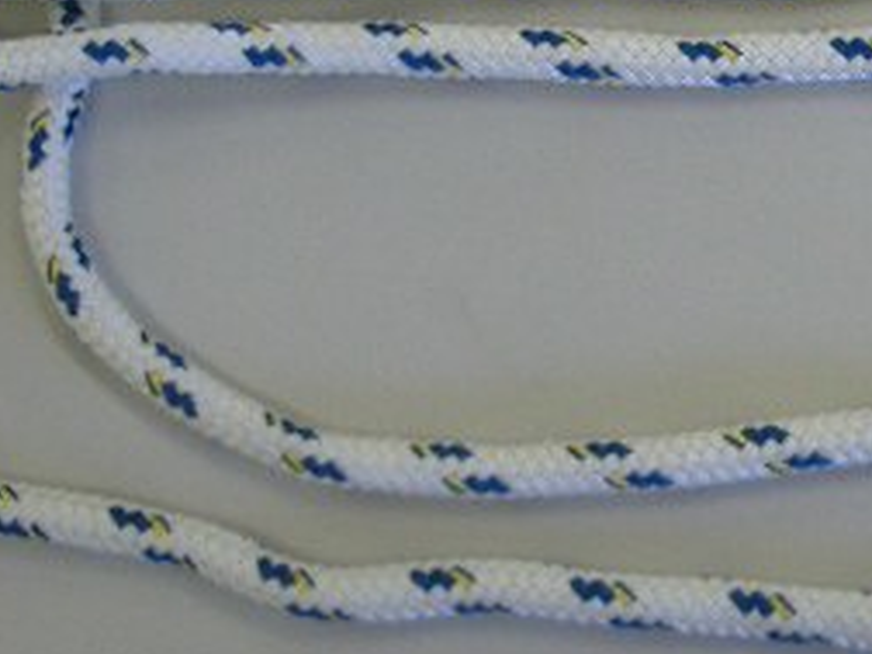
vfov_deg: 16.6
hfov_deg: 21.6
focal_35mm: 89
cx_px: 737
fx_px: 2242
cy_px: 232
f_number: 2.6
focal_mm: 5.8
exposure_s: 1/60
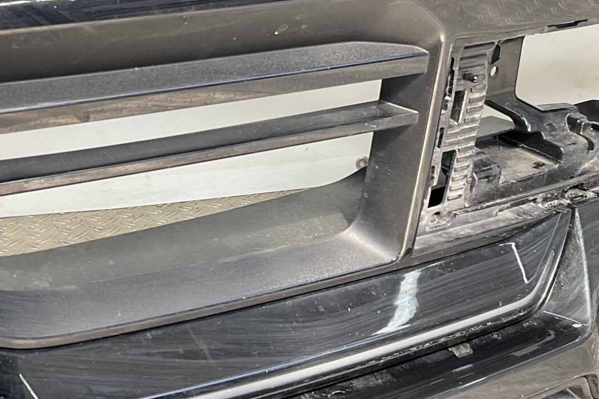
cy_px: 105
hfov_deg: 27.7
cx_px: 252
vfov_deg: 18.6
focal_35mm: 73
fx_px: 1214
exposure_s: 1/100
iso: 20
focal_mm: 3
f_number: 1.8
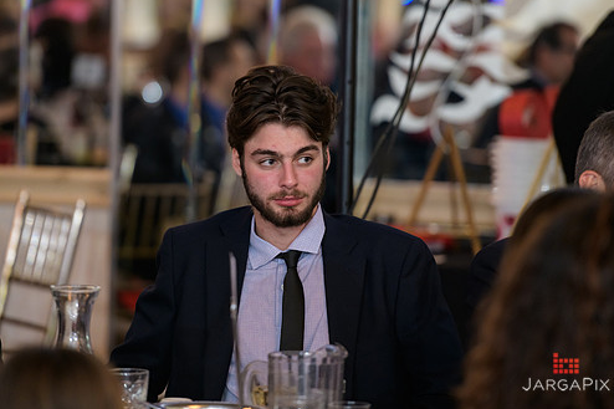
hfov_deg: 8.8
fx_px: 4006
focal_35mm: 235
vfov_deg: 5.8
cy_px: 177
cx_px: 281
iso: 1000
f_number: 3.2
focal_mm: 200
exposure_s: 1/125
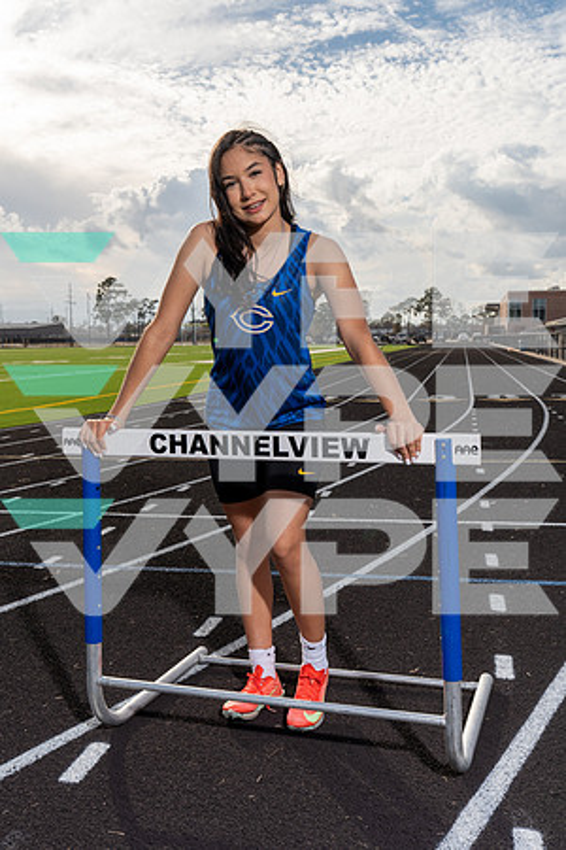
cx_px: 283
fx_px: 825
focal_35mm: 35
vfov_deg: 54.4
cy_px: 425
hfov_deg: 37.9
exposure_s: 1/250
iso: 160
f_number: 11
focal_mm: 35
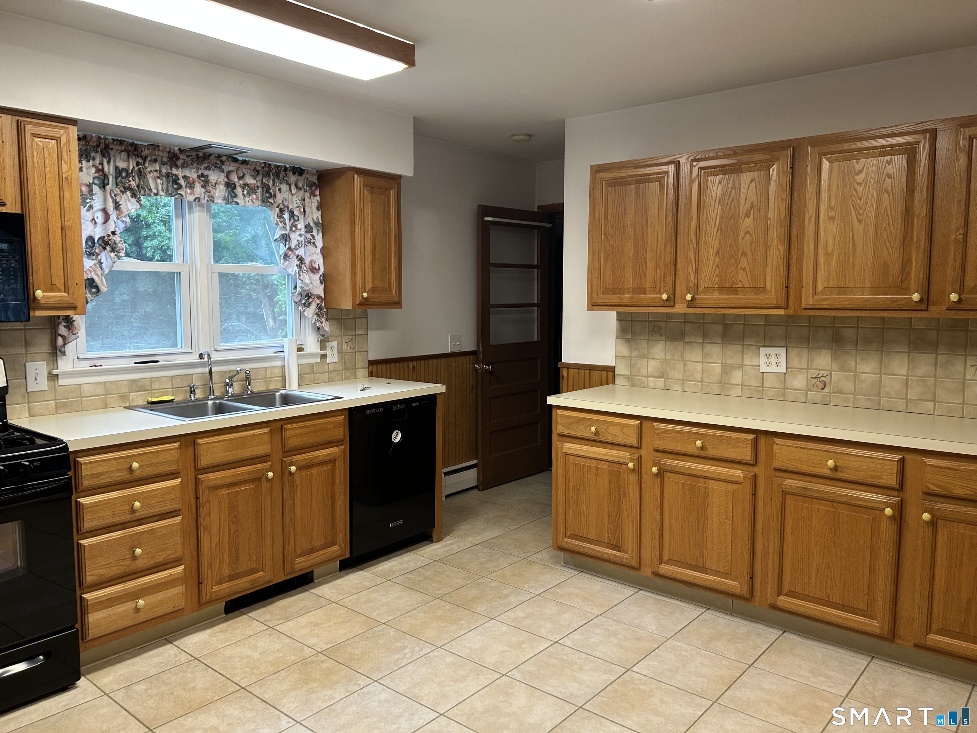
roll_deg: +1.3
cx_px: 488
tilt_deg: -5.6
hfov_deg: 67.3
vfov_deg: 53.1
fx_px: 734
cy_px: 366
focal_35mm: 26
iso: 100
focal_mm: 5.7
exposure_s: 1/60
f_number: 1.5
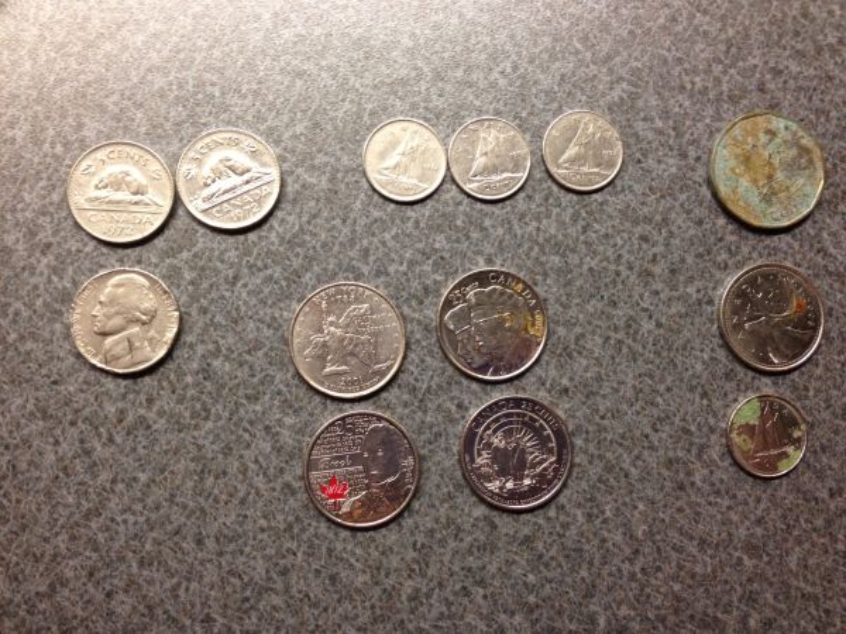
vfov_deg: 40.7
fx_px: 855
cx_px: 423
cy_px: 317
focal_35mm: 35
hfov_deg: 52.6
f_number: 2.4
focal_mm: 4.28
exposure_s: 1/20
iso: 125
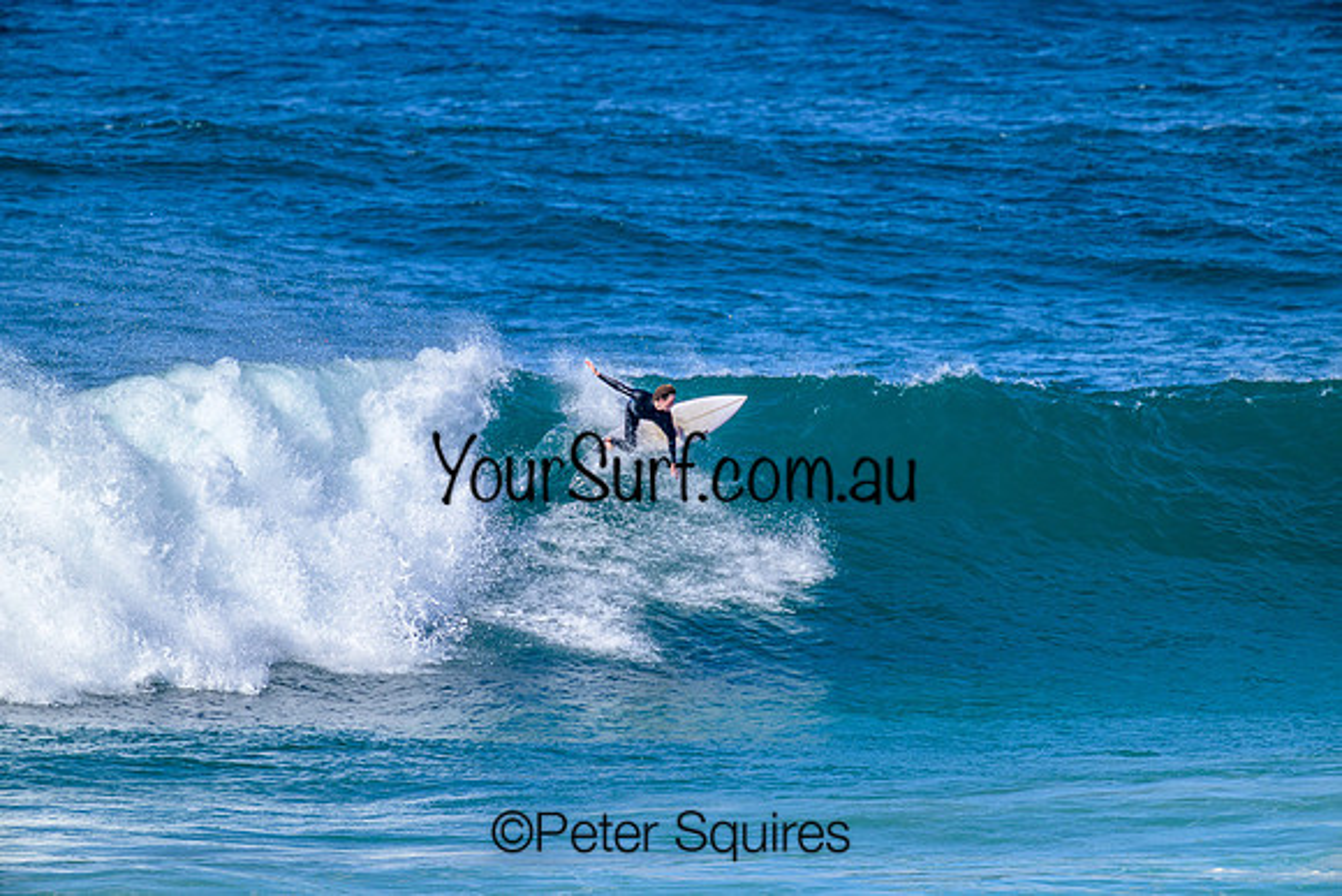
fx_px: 20879
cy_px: 448
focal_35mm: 560
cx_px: 671
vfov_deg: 2.5
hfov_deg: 3.7
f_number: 8
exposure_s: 1/2000
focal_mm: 560
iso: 720
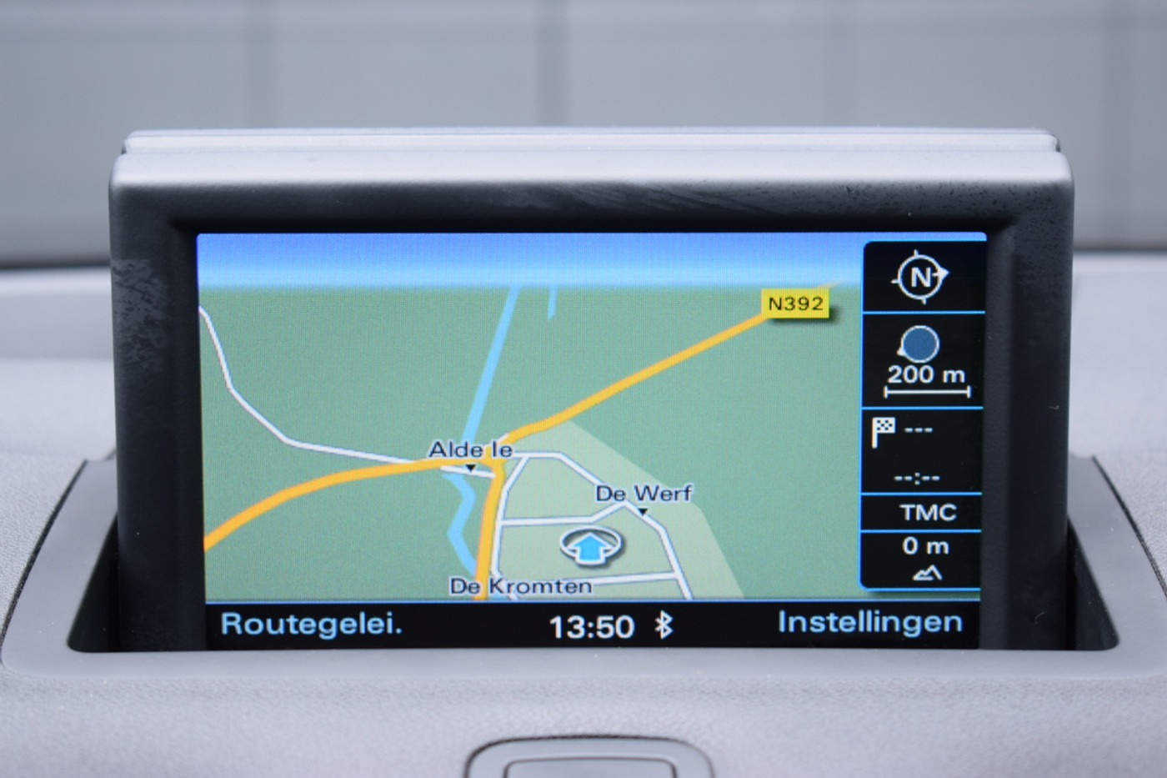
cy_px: 389
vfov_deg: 16.5
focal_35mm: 82
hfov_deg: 24.6
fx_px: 2674
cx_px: 584
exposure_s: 1/80
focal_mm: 55
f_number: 5.6
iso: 400
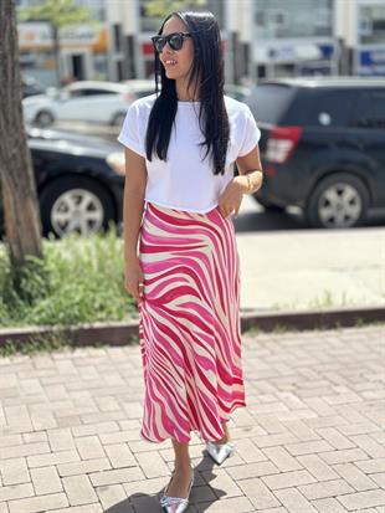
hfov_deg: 30.3
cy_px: 256
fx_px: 711
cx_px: 192
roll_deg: +2.1
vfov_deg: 39.6
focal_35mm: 48
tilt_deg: -14.8
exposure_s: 1/3876
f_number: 1.78
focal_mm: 6.86
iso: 80
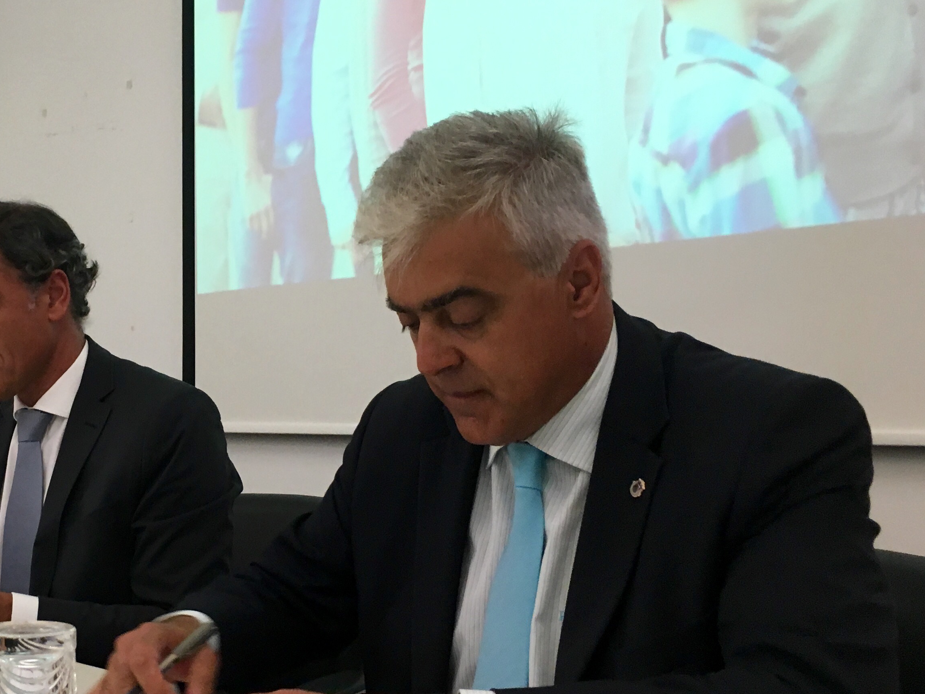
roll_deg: +0.6
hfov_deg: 35.7
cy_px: 358
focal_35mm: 51
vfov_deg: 28.6
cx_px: 132
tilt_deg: +2.4
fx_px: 1363
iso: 125
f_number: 2.2
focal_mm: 4.15
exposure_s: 1/33
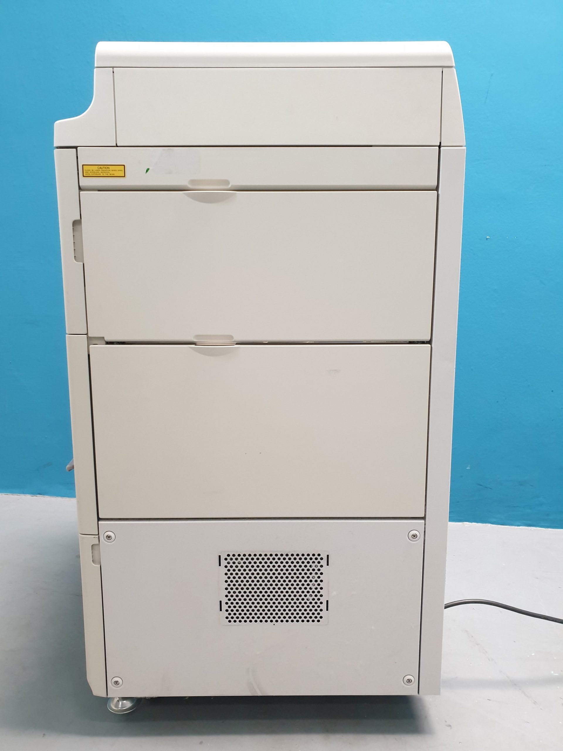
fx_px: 564
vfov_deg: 67.3
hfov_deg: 53.1
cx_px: 282
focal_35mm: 26
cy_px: 376
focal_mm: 4.3
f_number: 2.4
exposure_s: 1/50
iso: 320
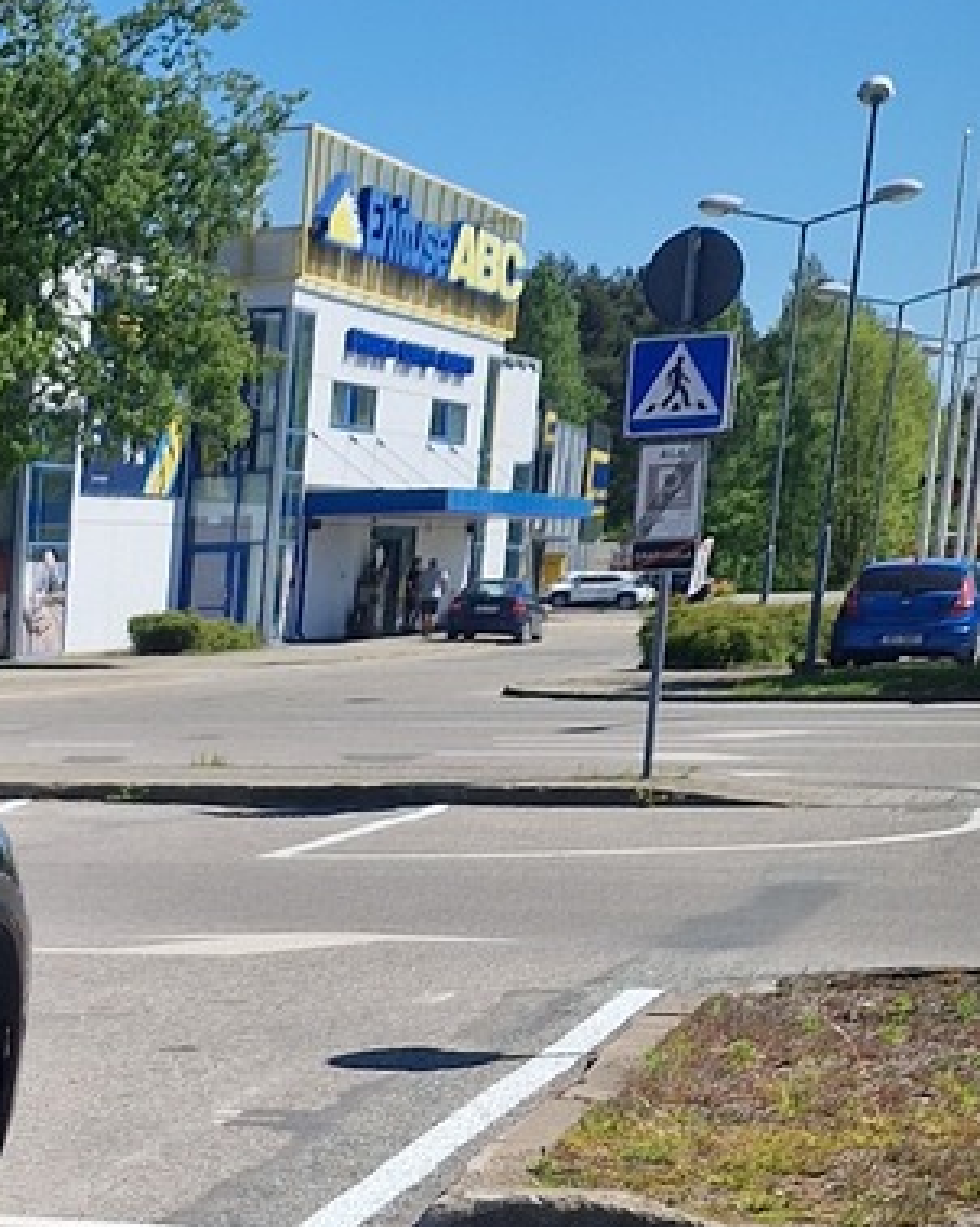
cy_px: 1409
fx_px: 3447
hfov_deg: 13.9
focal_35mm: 95
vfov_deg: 19.2
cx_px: -935
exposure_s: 1/1616
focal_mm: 5.4
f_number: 1.8
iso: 50
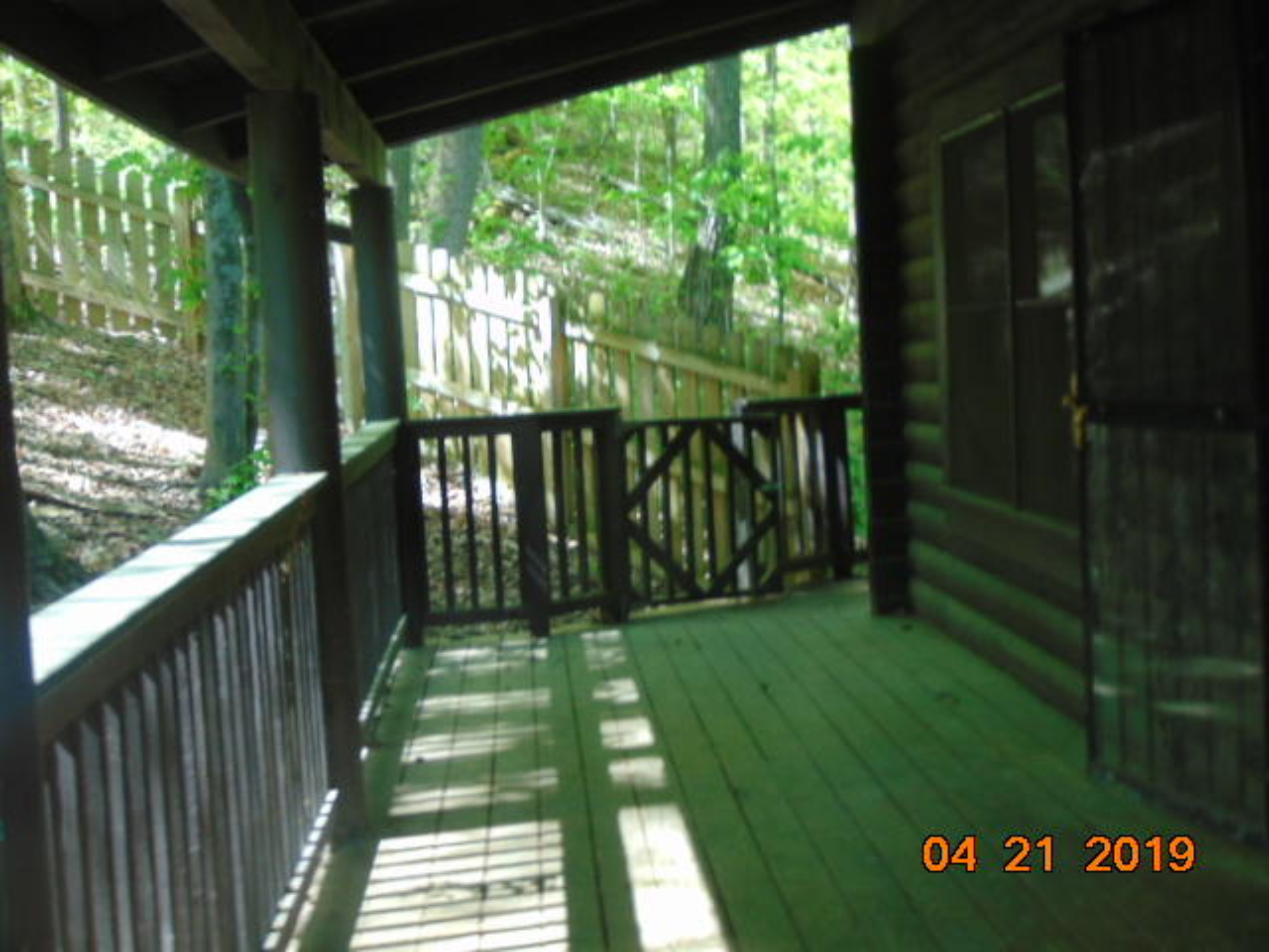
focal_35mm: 50
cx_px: 634
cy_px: 476
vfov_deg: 29.1
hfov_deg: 38.2
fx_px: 1833
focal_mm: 9
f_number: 3.5
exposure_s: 1/40
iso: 80
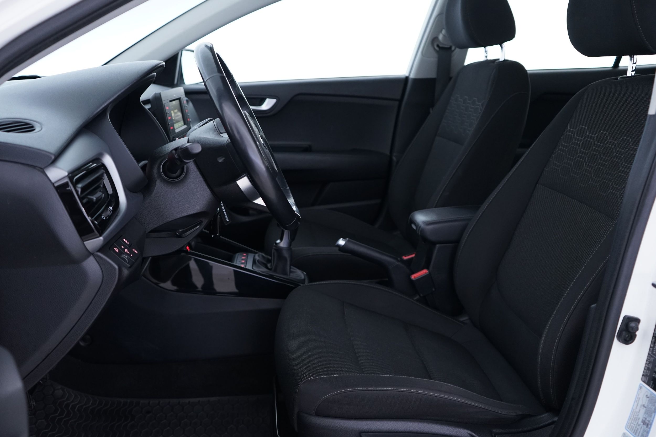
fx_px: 565
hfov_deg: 60.3
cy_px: 218
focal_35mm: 31
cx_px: 328
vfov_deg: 42.3
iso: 1250
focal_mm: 31
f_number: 4
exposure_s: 1/15
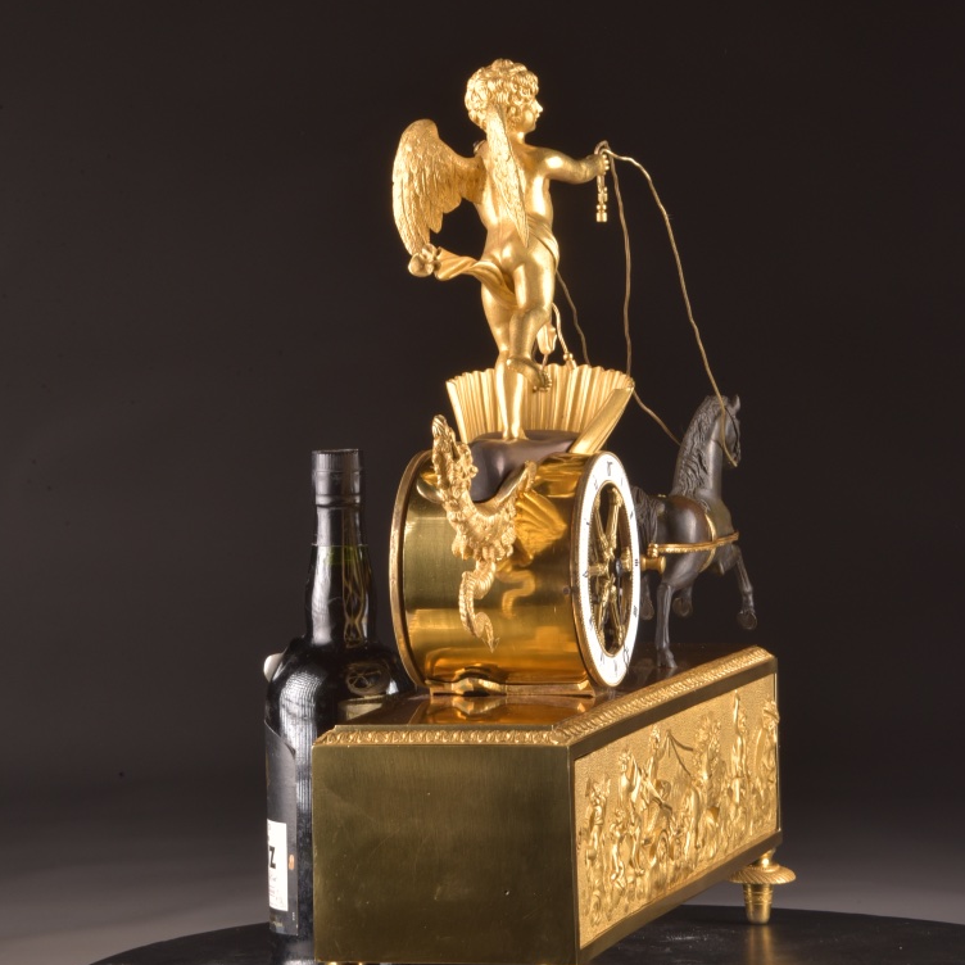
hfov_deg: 11.5
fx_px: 4794
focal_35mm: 152
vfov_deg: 11.5
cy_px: 407
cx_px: 482
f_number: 22
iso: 400
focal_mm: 112
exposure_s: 1/125
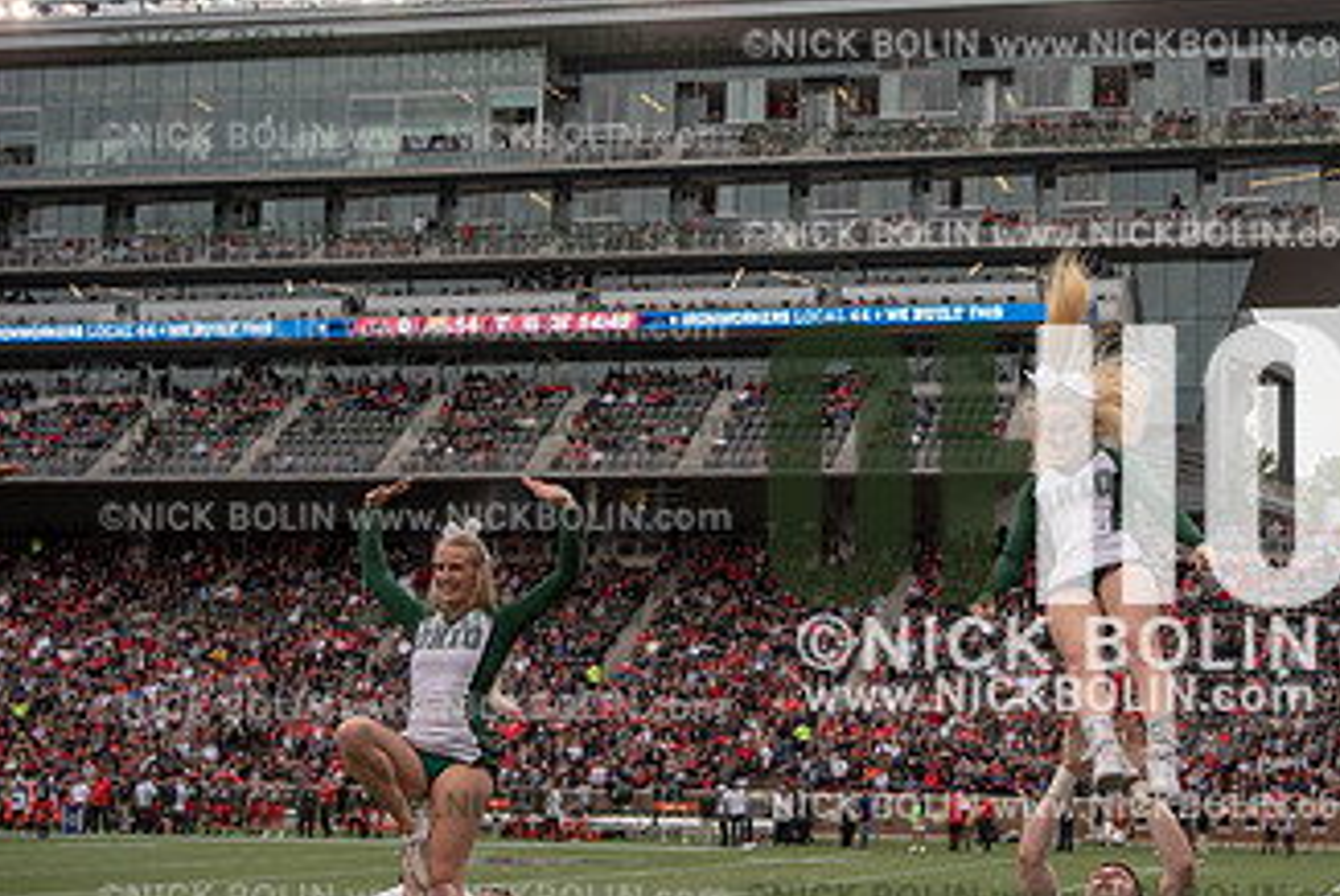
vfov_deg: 21.3
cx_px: 1056
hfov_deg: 30.7
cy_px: 520
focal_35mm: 64
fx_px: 2384
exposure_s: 1/1000
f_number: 3.5
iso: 250
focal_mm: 36
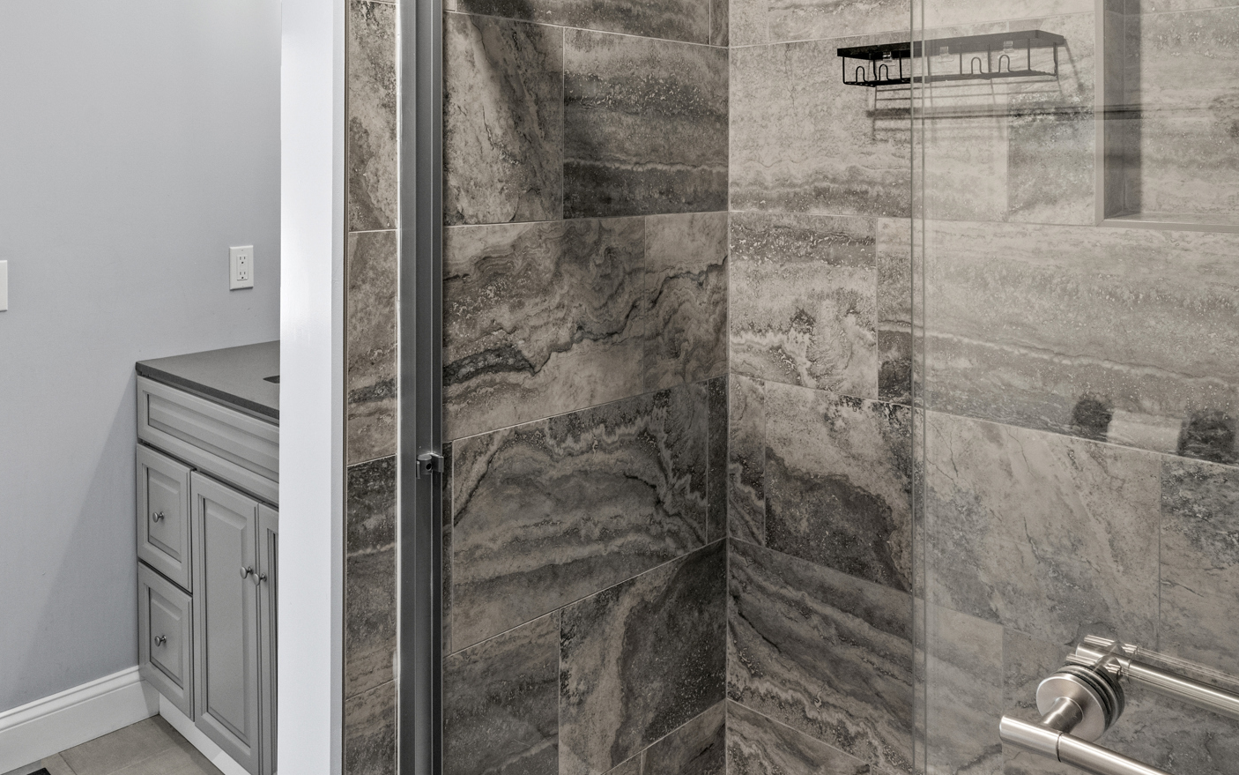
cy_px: 163
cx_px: 482
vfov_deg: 41.4
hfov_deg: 63.9
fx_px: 979
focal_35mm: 29
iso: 320
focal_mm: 16
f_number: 9
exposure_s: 1/3
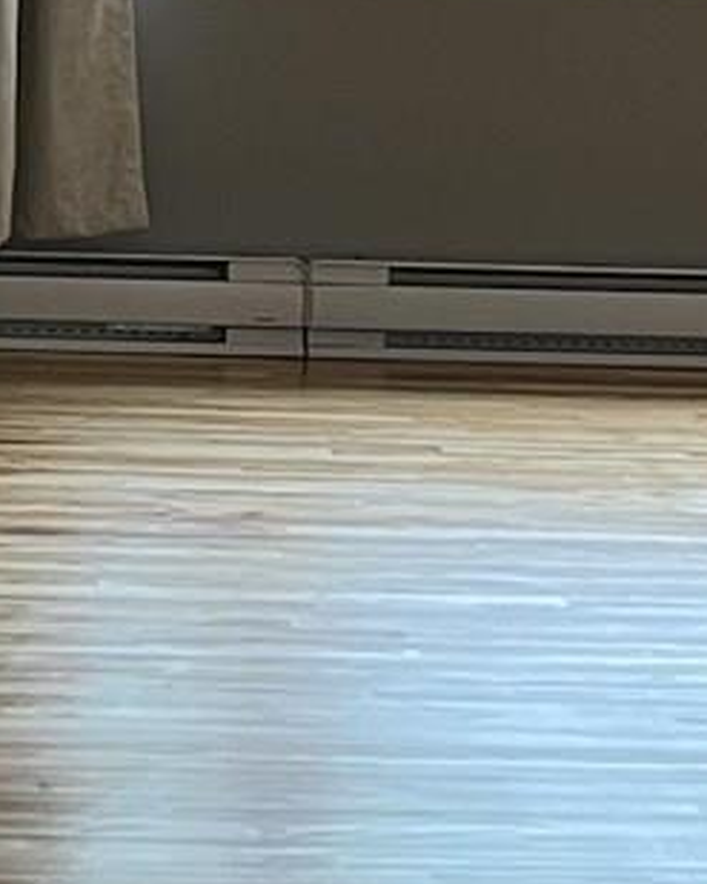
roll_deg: -1.5
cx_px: 57
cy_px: 9
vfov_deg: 10.1
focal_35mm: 189
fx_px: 4946
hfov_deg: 8.1
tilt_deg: -2.5
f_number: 1.6
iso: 80
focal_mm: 5.1
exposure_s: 1/60
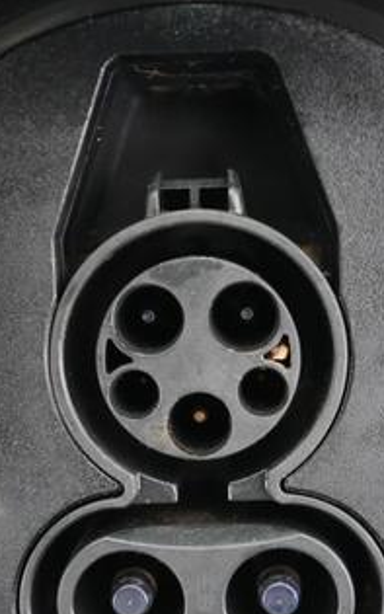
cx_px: 207
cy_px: 366
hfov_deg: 22.4
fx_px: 971
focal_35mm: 58
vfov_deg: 35.0
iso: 12800
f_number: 2.8
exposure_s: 1/60
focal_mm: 28
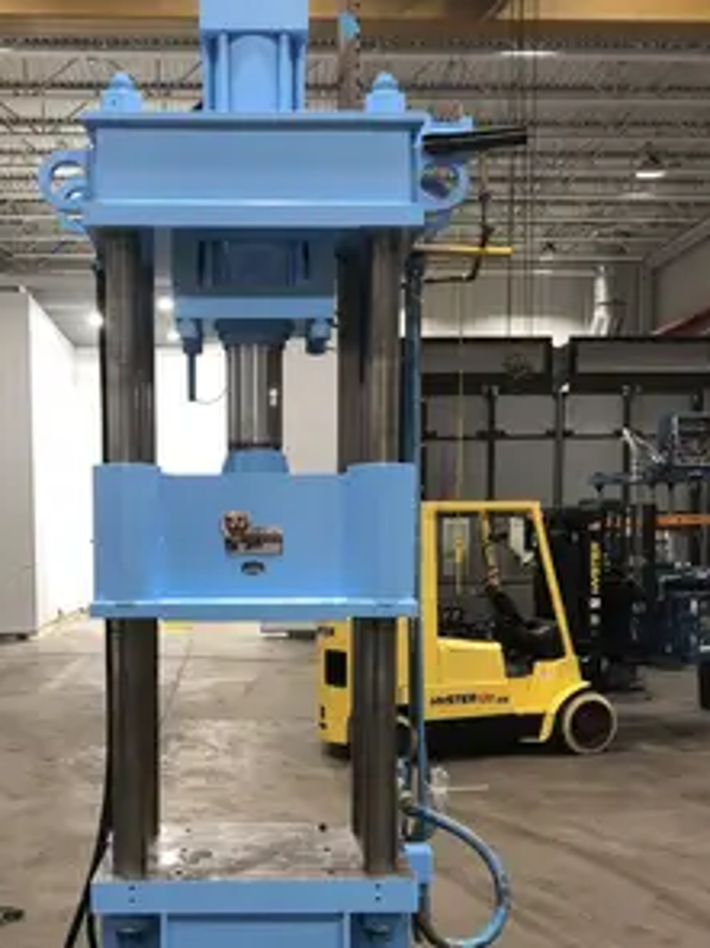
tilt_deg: -3.5
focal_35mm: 38
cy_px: 614
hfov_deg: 37.5
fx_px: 1040
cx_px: 276
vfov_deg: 48.4
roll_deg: +0.2
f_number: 1.8
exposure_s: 1/30
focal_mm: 4
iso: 32
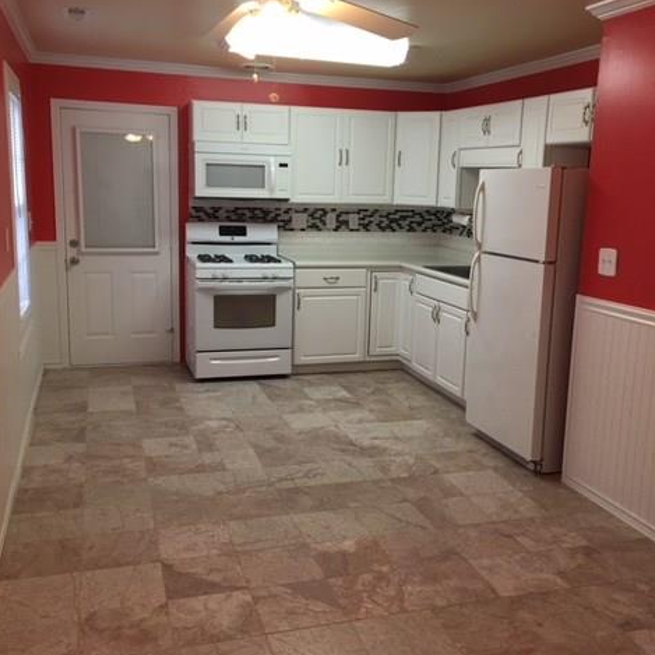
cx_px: 344
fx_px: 749
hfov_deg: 47.2
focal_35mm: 35
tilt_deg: -7.9
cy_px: 330
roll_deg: -2.0
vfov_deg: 47.2
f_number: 2.2
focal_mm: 4.15
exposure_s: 1/30
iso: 32
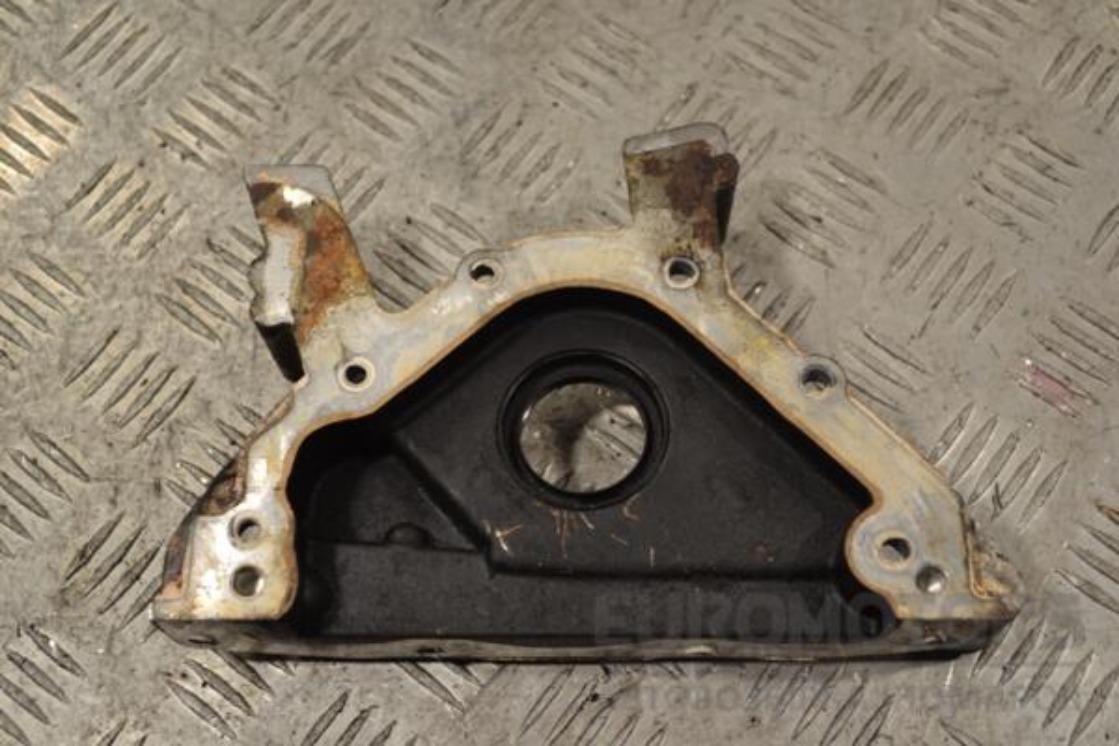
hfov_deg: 37.9
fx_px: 1632
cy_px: 373
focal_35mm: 52
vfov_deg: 25.8
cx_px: 560
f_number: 5
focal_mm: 35
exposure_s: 1/40
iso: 100
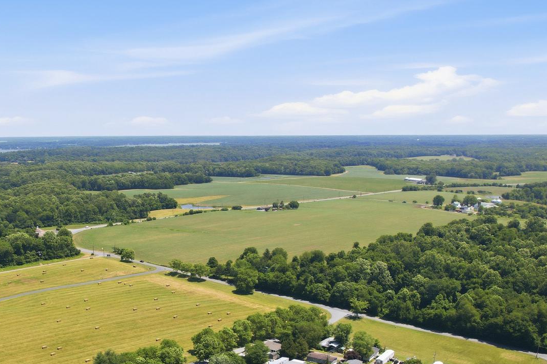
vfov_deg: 30.4
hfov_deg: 44.9
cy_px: 331
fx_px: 638
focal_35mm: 42
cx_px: 140
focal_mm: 8.4
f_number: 2.8
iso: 100
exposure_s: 1/2000
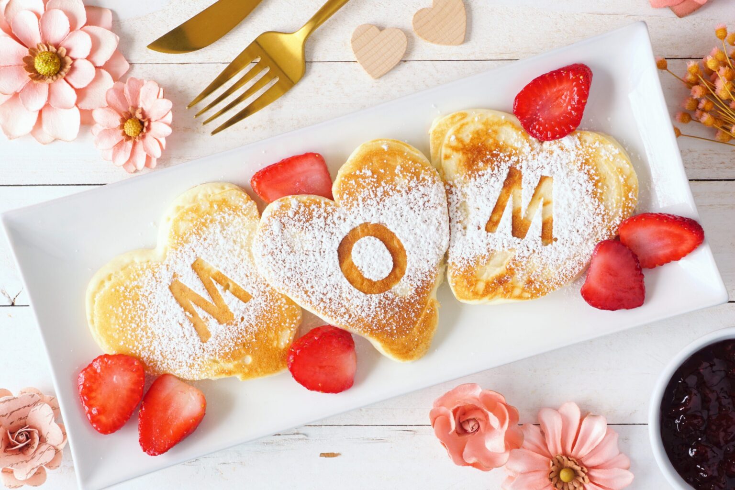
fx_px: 1225
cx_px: 368
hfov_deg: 33.4
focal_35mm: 60
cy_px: 245
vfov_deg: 22.6
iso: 100
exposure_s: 1.6
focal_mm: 40
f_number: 14
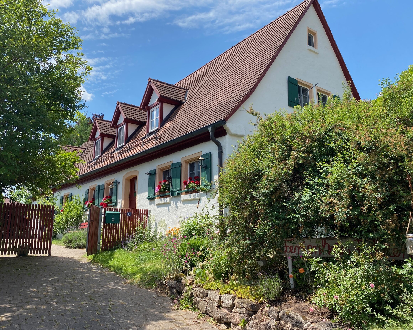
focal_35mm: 28
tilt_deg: +11.4
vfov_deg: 51.5
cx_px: 191
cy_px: 162
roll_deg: -0.4
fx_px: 342
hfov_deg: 62.1
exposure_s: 1/1866
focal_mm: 4.25
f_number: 1.8
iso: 32
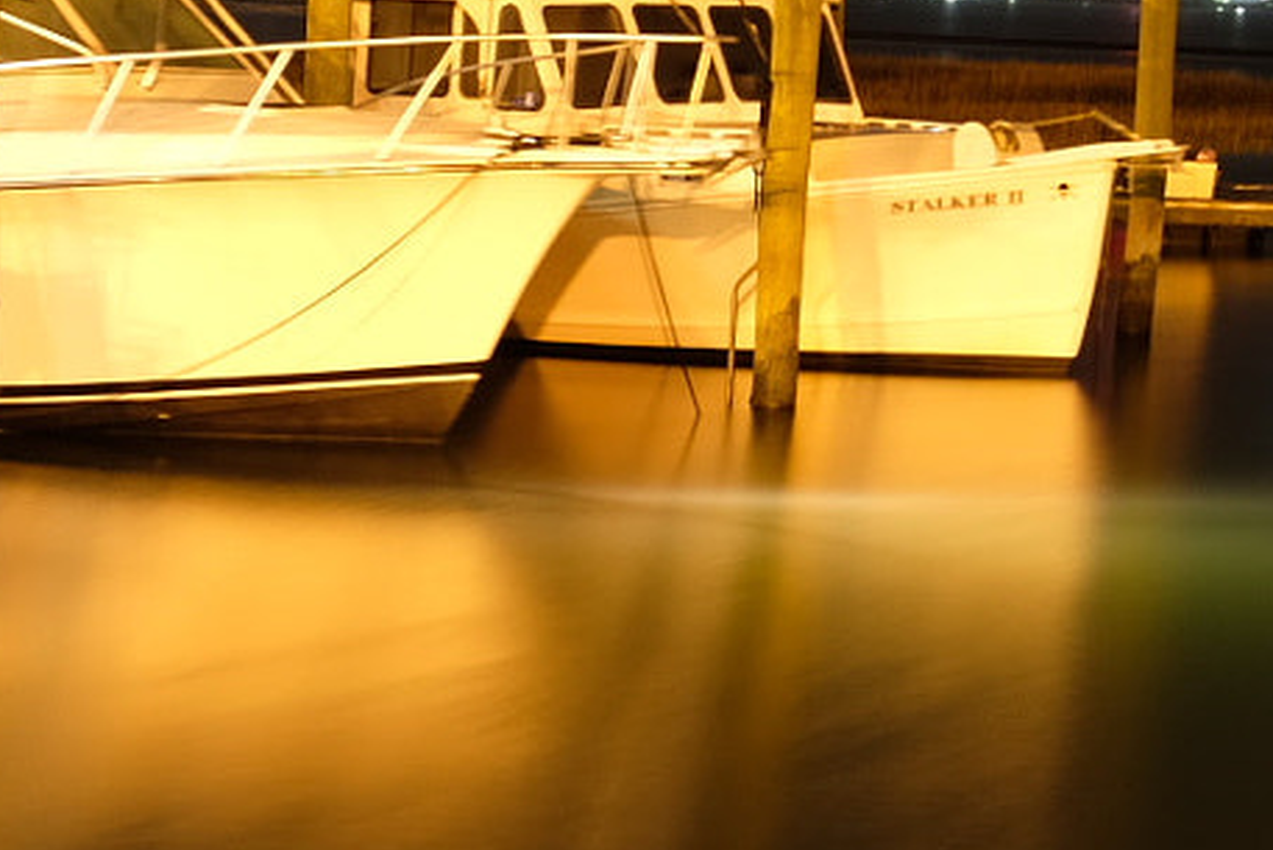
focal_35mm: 84
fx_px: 2971
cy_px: -49
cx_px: 1875
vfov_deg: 15.9
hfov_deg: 20.8
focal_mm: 16
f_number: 6.4
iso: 200
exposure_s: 30
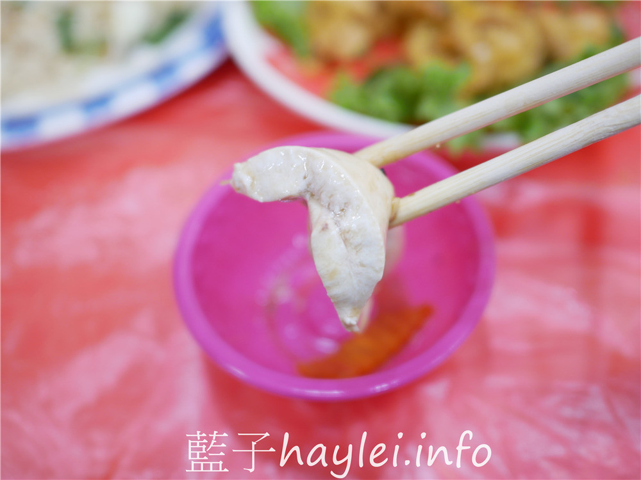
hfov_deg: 60.0
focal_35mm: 30
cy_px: 240
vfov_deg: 46.8
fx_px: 556
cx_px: 320
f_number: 1.7
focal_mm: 15
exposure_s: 1/80
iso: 200
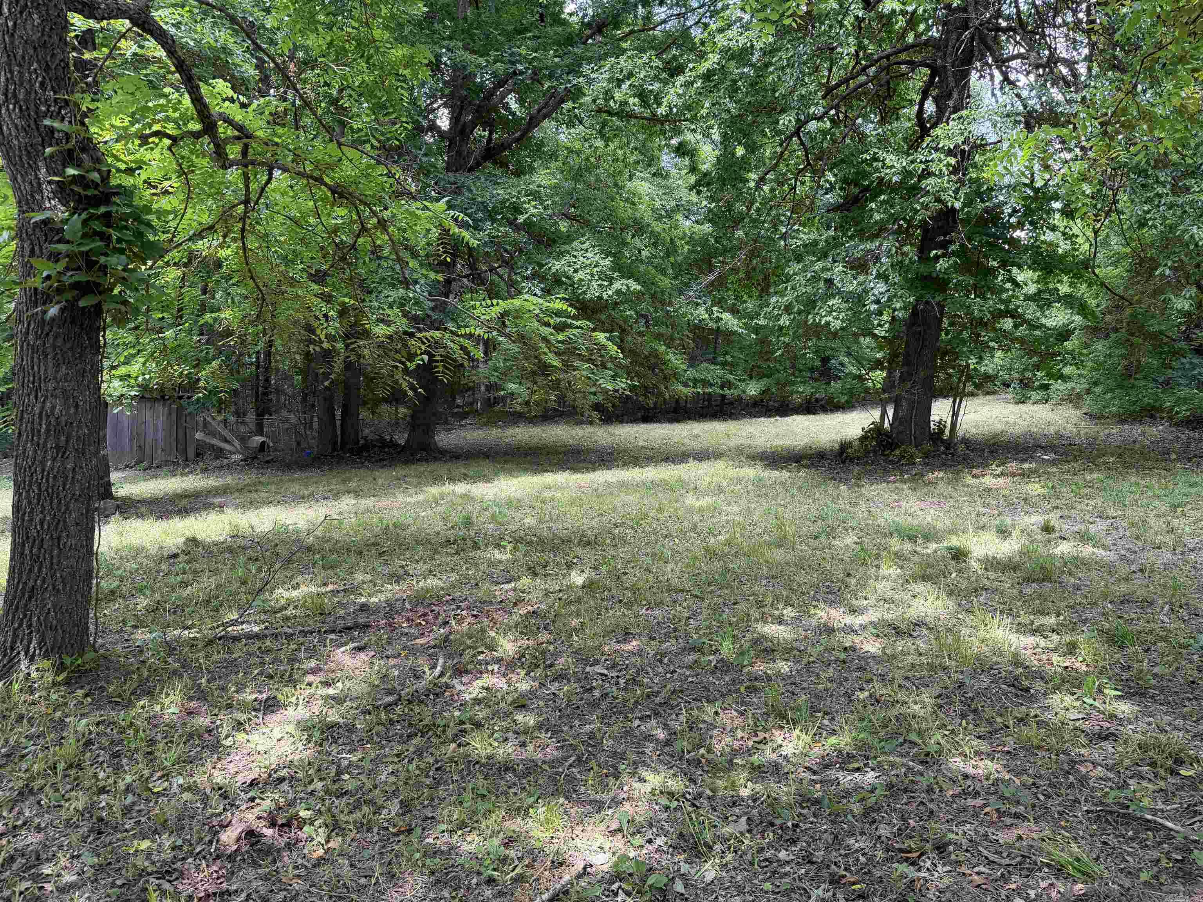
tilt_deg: -7.6
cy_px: 451
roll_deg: -5.1
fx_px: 834
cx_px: 602
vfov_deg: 56.8
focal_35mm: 24
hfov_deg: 71.6
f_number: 1.78
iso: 80
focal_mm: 6.76
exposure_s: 1/266
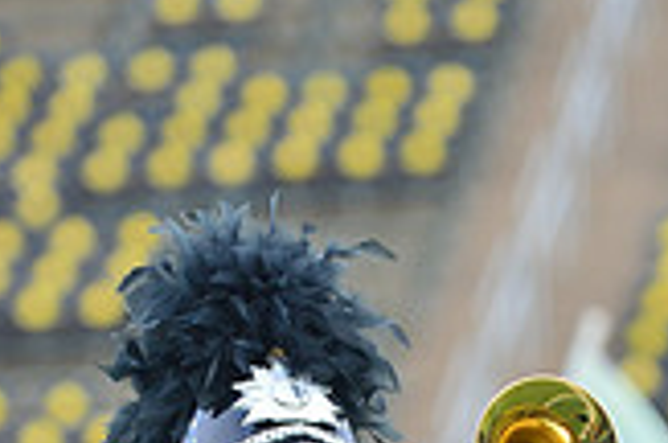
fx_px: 11260
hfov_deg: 3.4
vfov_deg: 2.2
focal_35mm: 608
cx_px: 482
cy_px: 829
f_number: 5.6
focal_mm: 220
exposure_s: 1/500
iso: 200
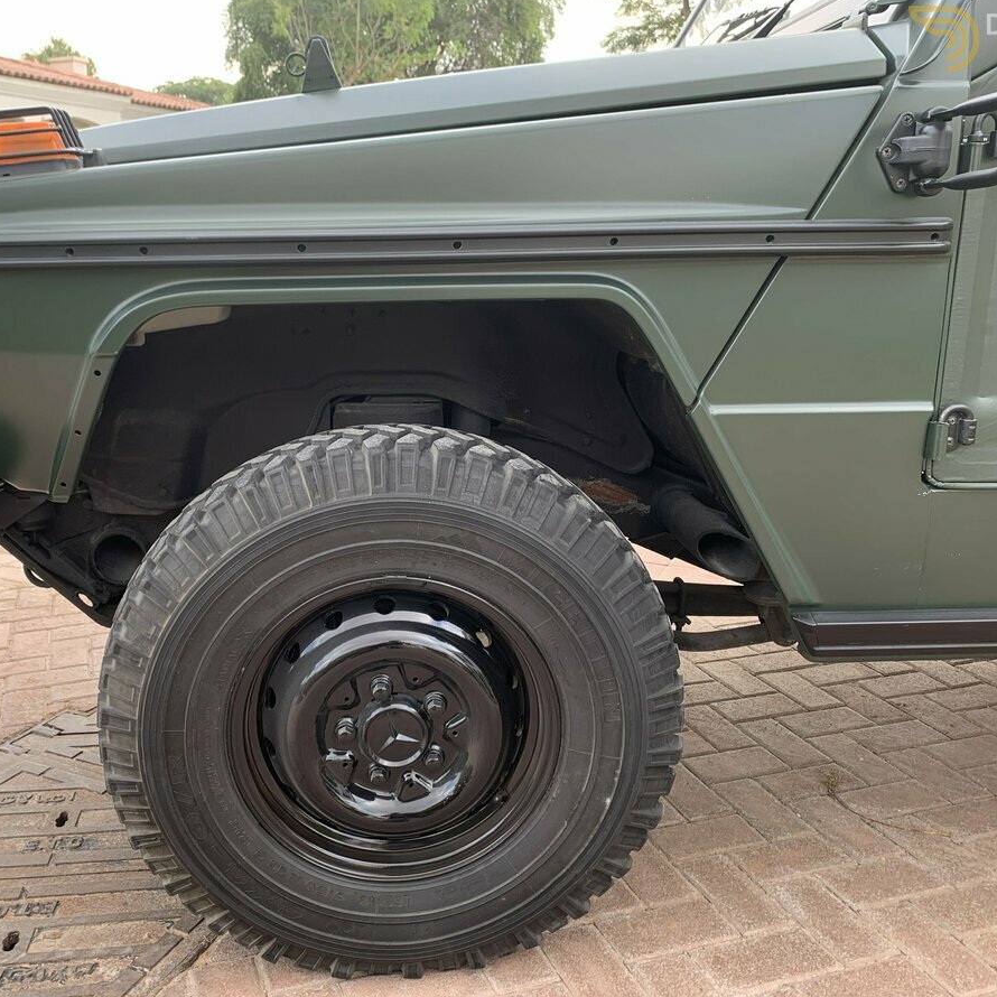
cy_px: 498
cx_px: 416
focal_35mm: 31
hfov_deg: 52.3
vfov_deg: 52.5
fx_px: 1010
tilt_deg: -14.9
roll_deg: -0.1
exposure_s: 1/122
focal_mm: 4.25
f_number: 1.8
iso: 25
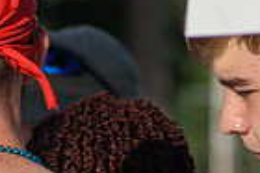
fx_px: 6947
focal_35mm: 963
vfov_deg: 1.4
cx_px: 24
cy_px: 351
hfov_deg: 2.1
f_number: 5.6
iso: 200
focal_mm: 155
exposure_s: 1/2500
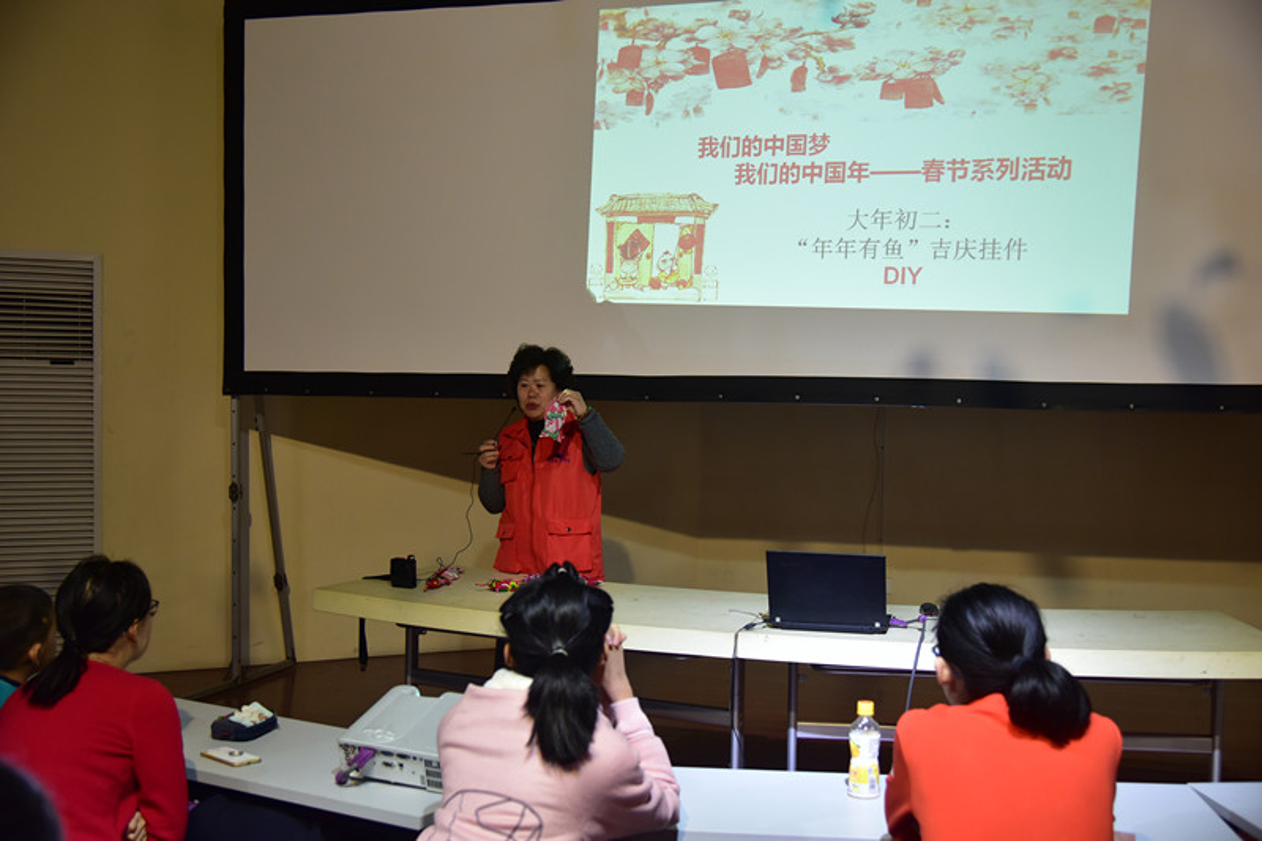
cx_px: 631
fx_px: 1402
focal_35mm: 40
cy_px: 420
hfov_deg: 48.5
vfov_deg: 33.4
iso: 1250
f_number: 4
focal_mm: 40
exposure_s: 1/40
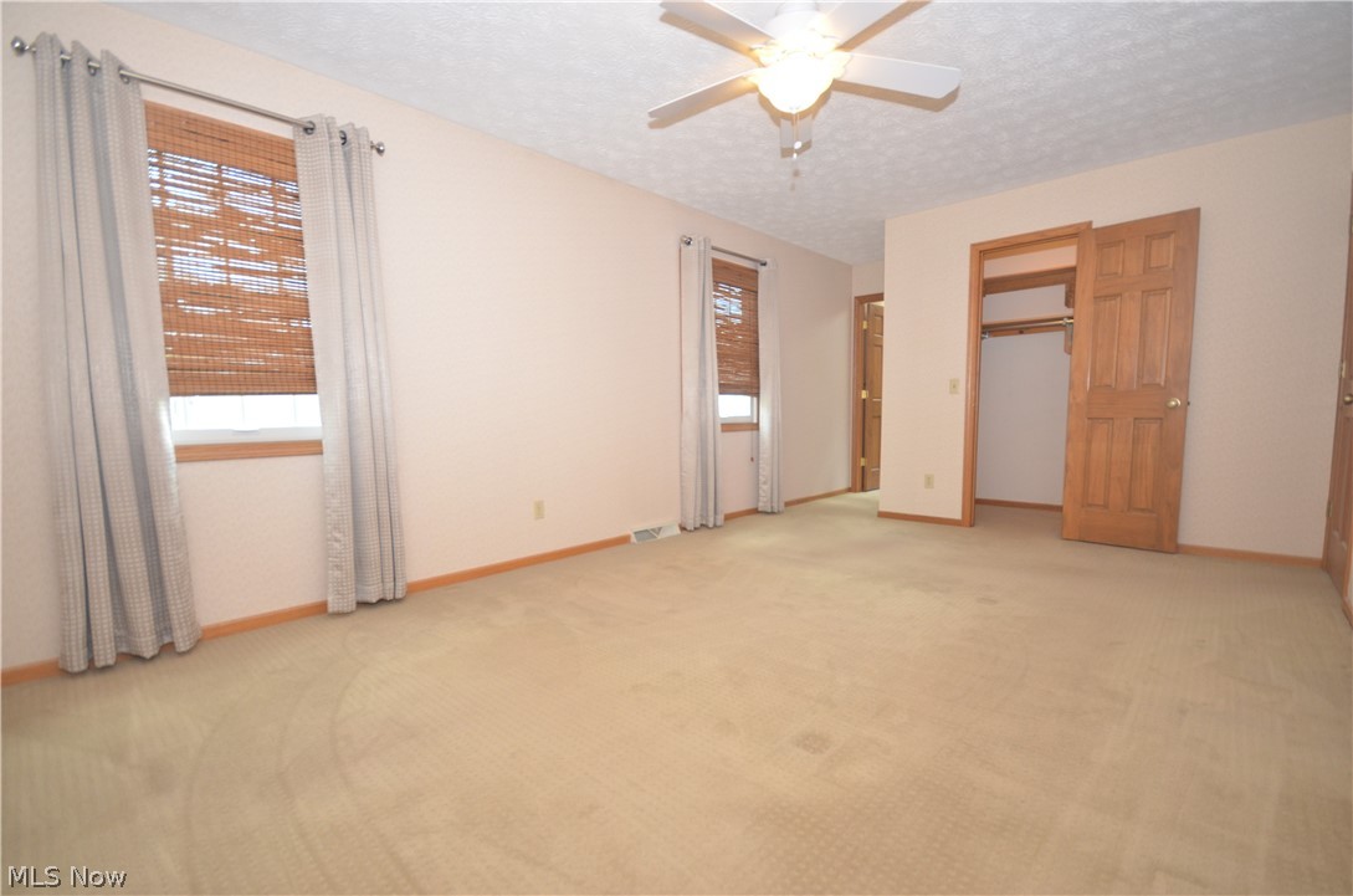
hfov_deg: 100.5
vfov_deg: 77.1
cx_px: 676
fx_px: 563
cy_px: 448
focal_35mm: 15
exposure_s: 1/60
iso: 800
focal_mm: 10
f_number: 4
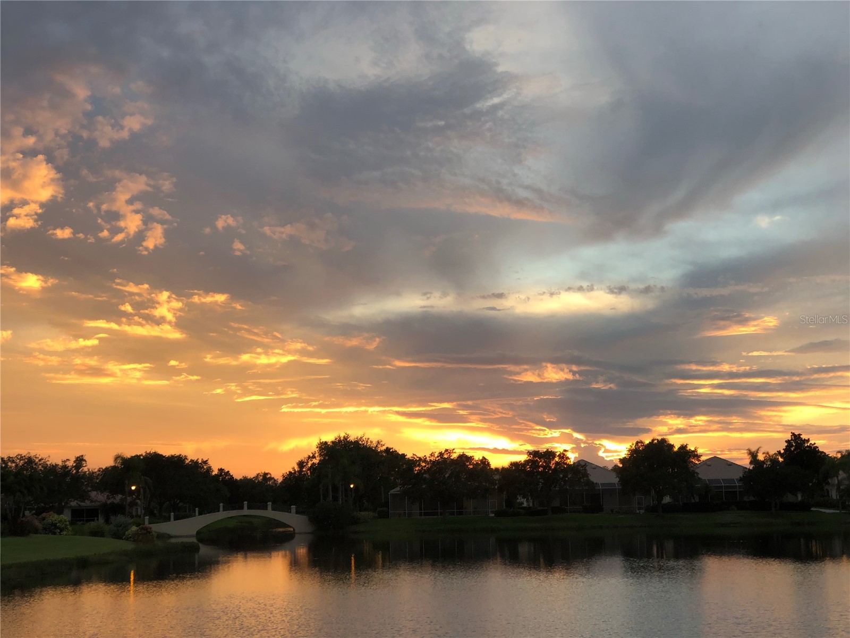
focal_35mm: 57
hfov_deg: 33.8
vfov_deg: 25.7
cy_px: 319
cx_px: 425
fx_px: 1400
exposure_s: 1/120
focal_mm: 6.6
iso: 50
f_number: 2.8
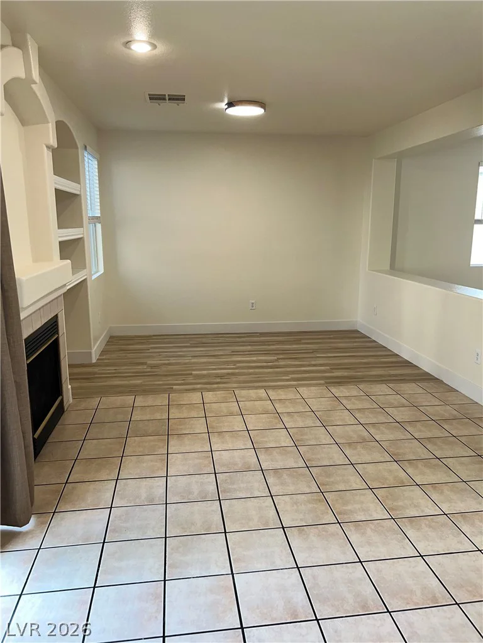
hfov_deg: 53.1
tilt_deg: -11.1
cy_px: 322
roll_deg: -0.1
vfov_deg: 67.3
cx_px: 242
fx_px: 484
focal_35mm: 26
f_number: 1.5
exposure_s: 1/120
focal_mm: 5.7
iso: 80
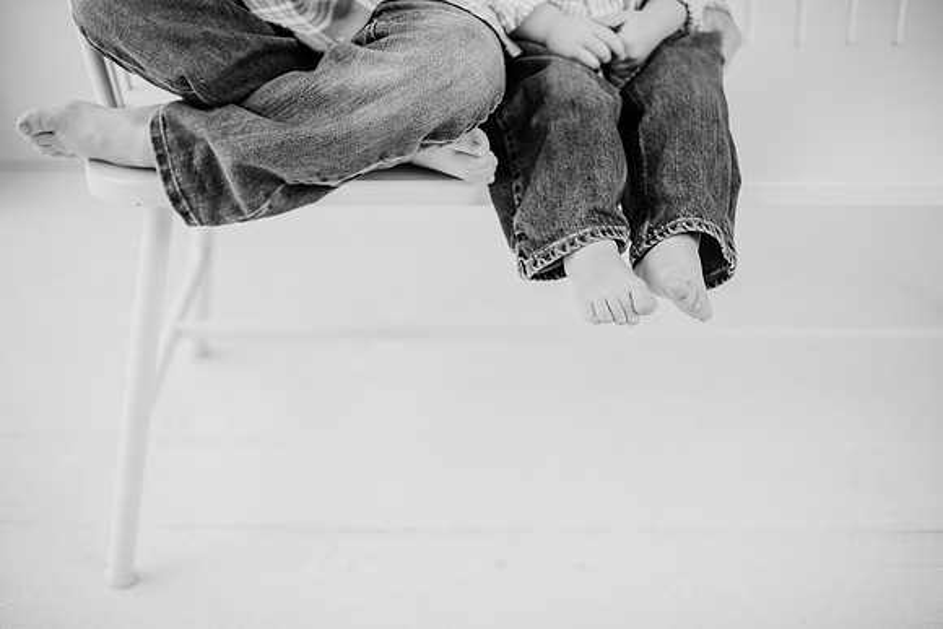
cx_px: 477
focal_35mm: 51
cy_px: 314
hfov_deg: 38.8
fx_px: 1338
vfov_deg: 26.5
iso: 100
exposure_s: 1/200
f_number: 2
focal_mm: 50
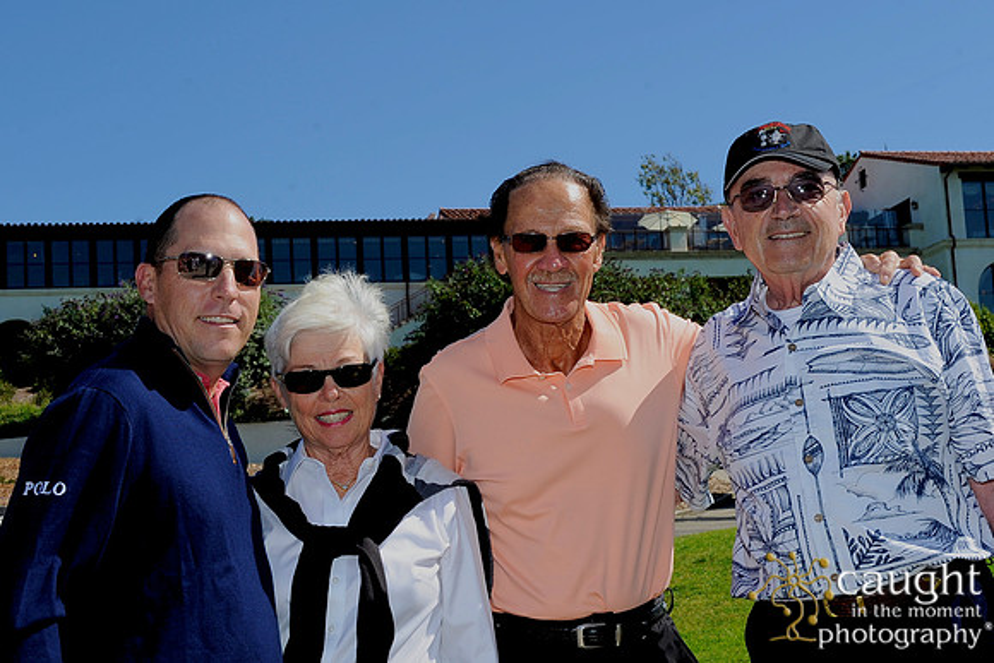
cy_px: 332
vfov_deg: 31.9
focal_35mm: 42
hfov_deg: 46.4
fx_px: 1160
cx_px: 497
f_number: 11
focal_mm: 42
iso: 200
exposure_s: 1/250
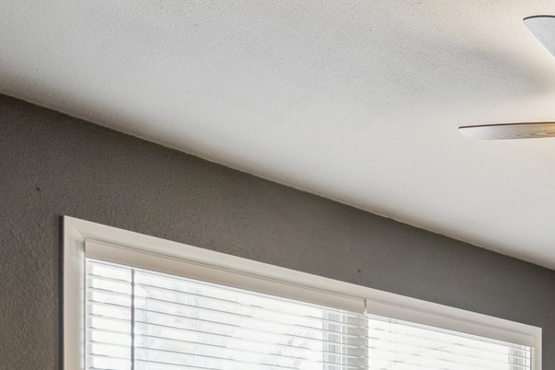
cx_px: 714
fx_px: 694
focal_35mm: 45
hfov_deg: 32.9
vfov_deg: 25.1
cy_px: 502
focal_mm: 16
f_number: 9
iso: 400
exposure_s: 1/10
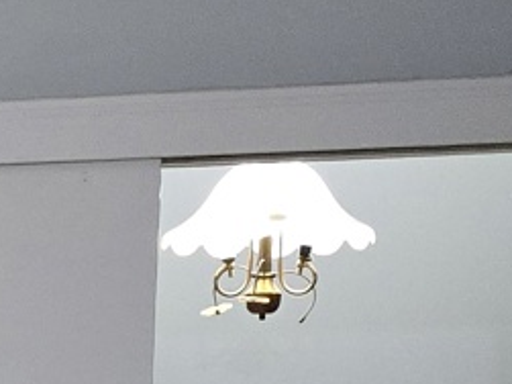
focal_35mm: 176
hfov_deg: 9.6
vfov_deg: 8.1
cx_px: -814
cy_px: 741
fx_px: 2602
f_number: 1.7
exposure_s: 1/100
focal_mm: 6.3
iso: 1600
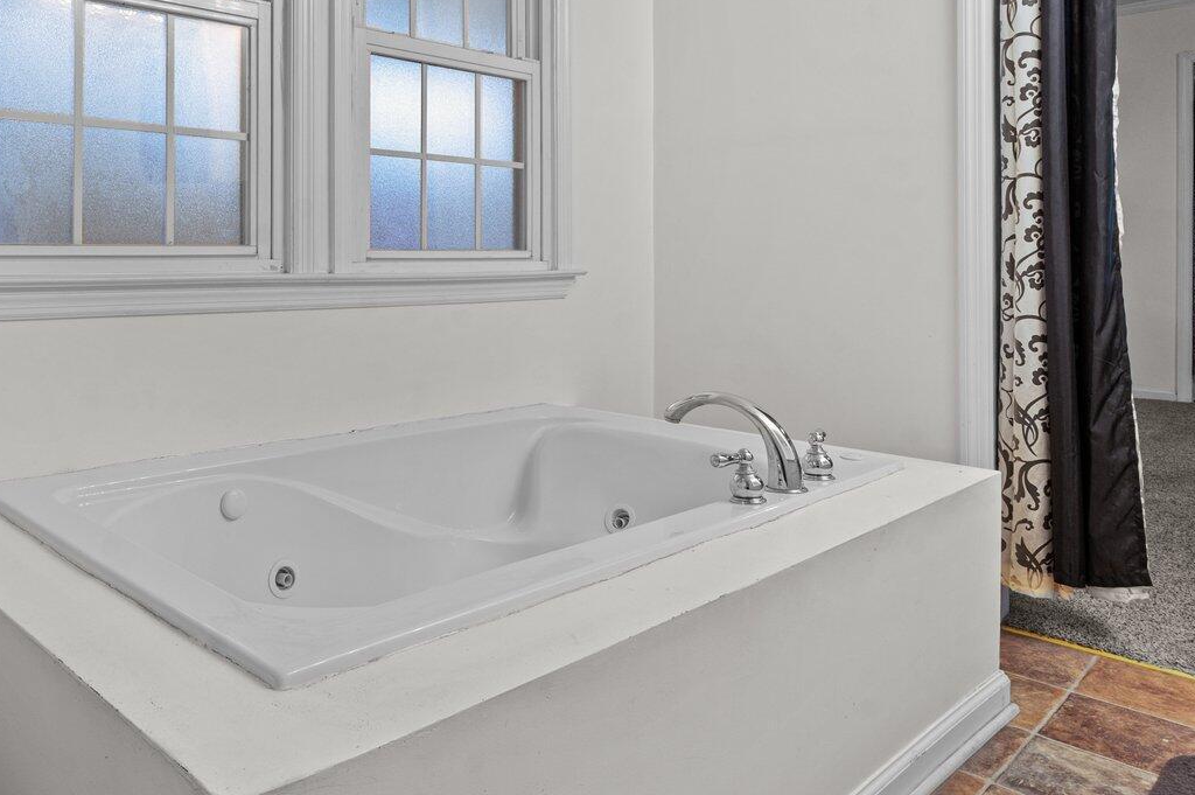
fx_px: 929
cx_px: 357
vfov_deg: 45.4
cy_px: 245
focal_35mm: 28
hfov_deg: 63.1
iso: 250
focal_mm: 14
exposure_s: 1/2.5
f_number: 8
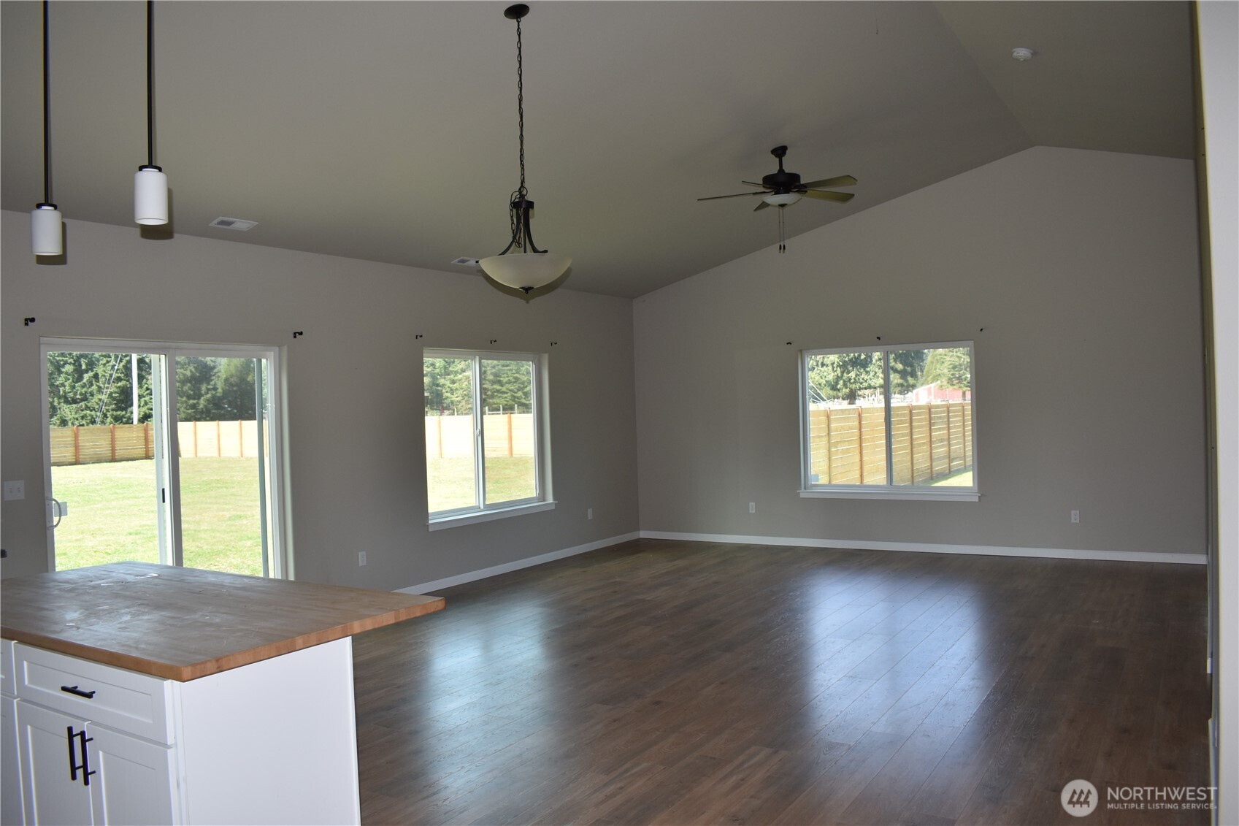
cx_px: 620
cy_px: 413
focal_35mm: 27
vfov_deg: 47.9
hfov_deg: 67.4
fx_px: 929
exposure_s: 1/200
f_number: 5
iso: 320
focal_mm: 18
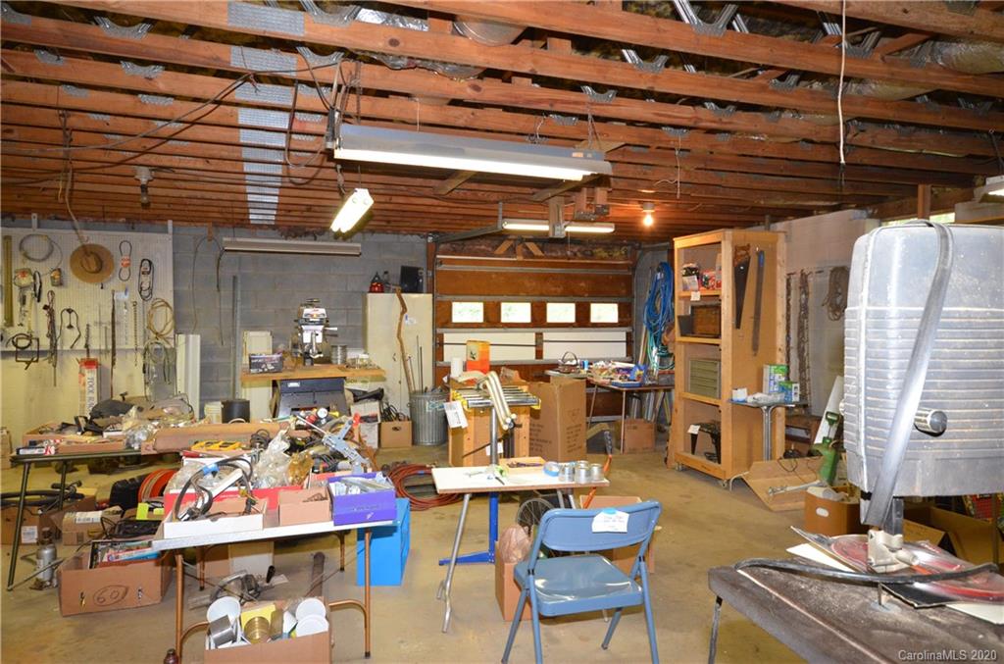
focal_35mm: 24
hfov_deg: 73.9
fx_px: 668
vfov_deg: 52.9
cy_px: 332
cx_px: 502
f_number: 5
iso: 2200
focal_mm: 16
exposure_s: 1/60
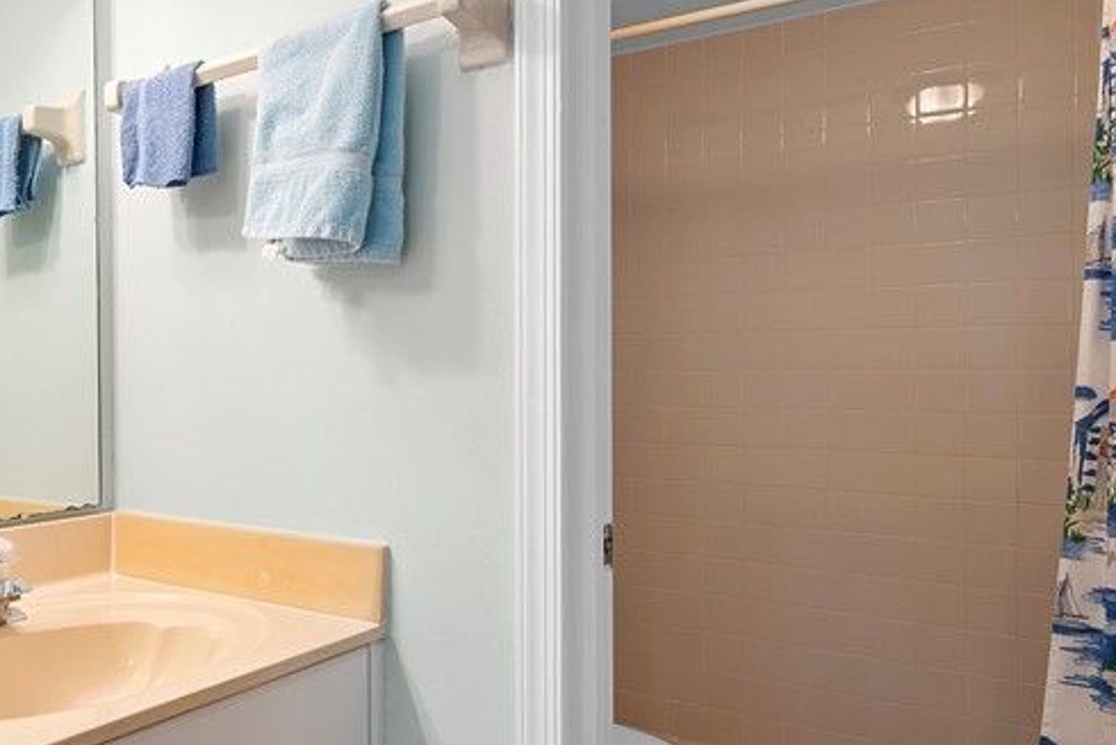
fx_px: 961
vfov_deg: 42.4
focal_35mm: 31
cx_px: 351
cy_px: 370
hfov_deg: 58.6
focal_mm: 14
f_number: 8
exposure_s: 1/6
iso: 1000
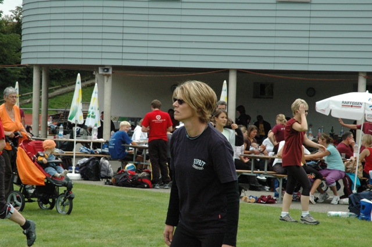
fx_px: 1084
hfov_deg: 19.5
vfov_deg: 13.0
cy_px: 124
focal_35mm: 105
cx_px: 186
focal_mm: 70
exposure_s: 1/640
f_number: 13
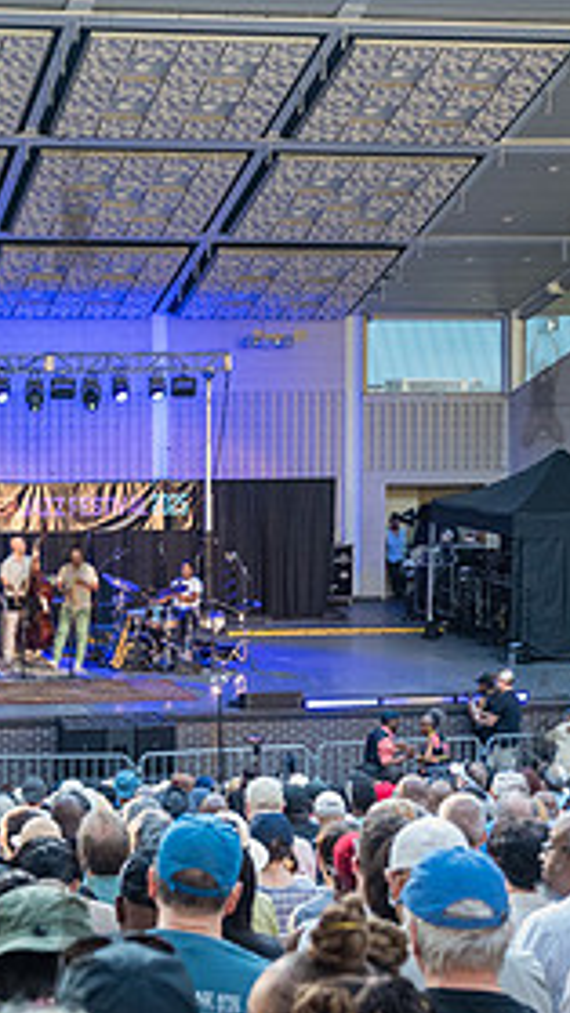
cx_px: 73
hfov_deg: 14.3
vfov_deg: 25.3
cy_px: 557
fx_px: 2256
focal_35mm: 84
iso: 3200
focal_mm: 38
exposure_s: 1/400
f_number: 4
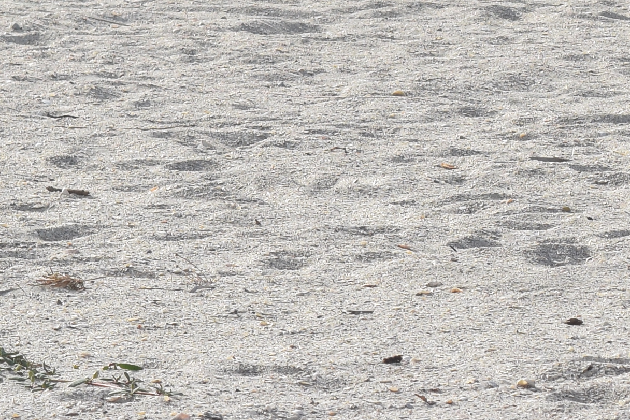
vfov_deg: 3.7
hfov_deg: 5.5
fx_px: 6475
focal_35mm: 370
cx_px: 878
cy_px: -555
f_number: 13
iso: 200
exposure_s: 1/640
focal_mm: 50
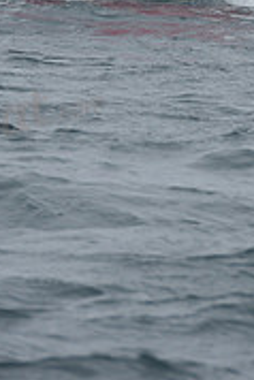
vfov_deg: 3.2
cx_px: 217
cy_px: -224
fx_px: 6865
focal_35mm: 650
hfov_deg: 2.1
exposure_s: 1/800
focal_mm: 200
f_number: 9
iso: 250
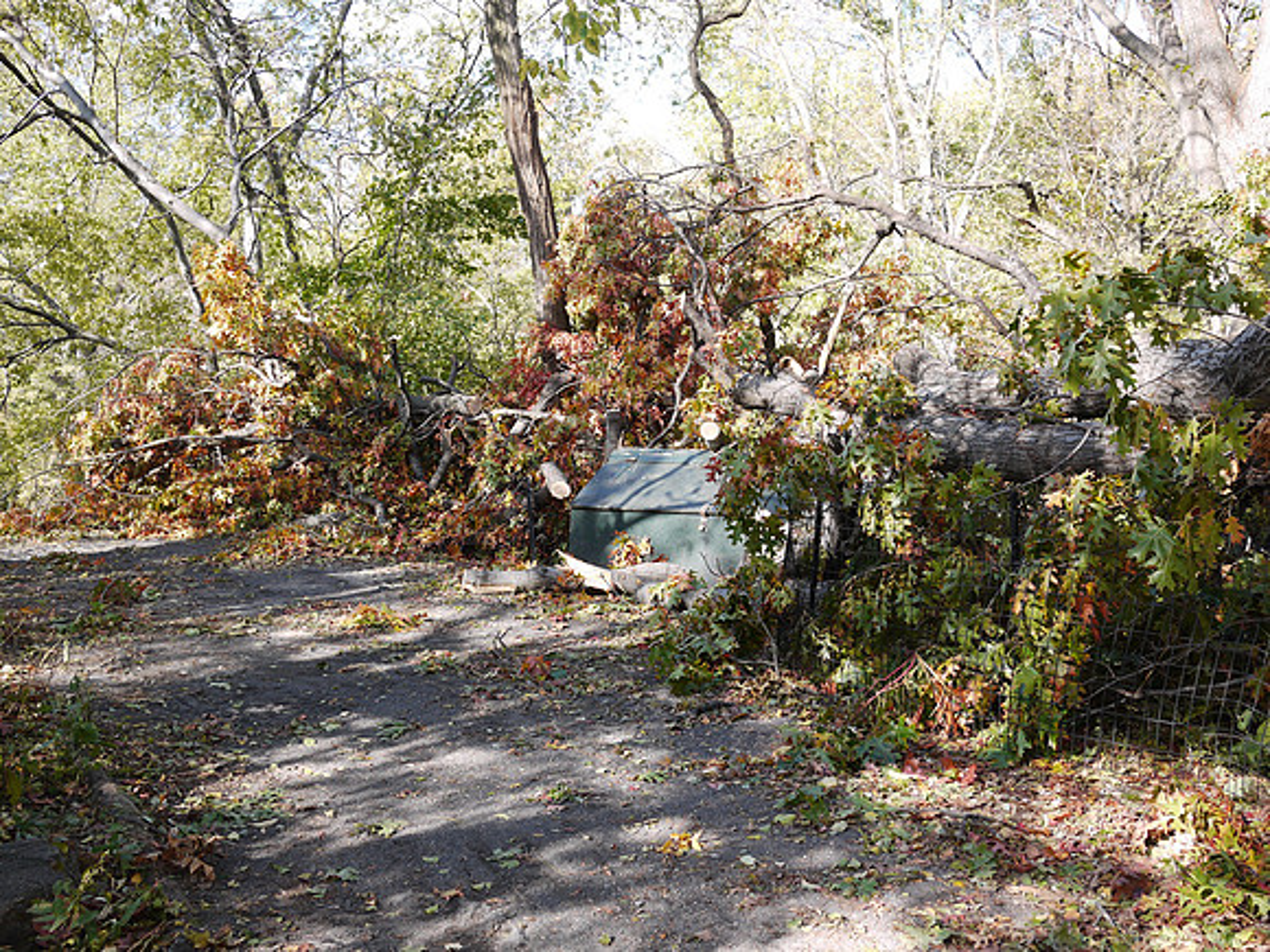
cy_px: 476
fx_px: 1468
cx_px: 635
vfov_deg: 36.0
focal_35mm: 40
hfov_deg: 46.8
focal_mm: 20
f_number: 4.5
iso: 100
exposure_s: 1/125
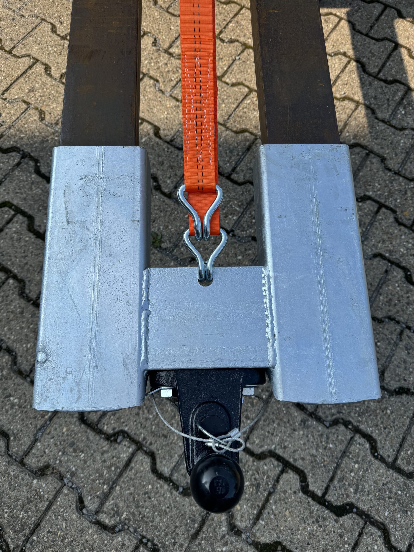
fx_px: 383
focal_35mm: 24
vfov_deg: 71.6
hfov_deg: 56.8
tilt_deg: -71.4
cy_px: 276
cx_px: 207
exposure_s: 1/2710
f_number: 1.78
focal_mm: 6.76
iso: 80
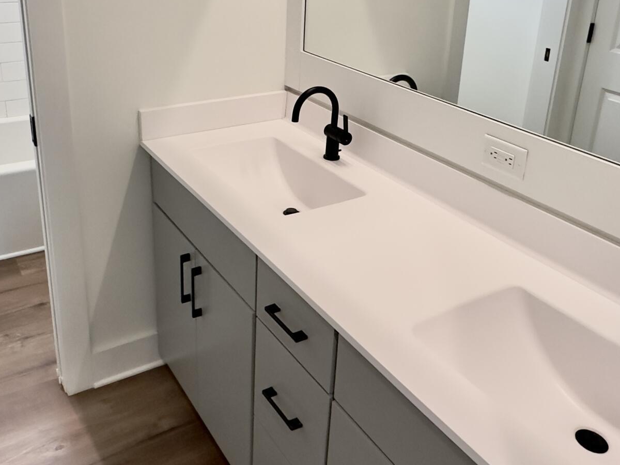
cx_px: 275
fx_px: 627
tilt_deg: -19.9
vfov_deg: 40.0
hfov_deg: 52.5
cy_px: 137
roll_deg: -1.8
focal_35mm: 35
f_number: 2.2
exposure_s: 1/120
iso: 250
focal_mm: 2.22
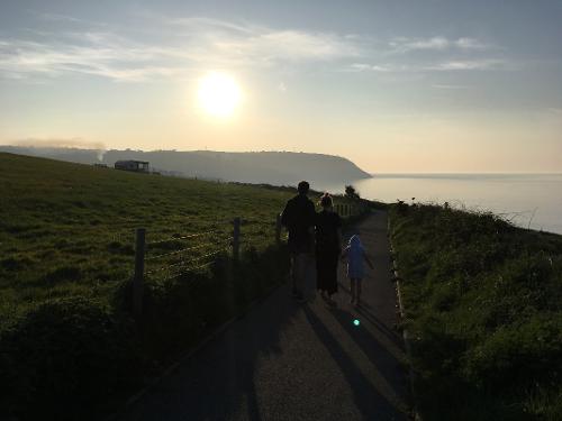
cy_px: 210
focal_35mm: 29
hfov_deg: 61.7
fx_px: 471
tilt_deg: -5.9
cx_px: 281
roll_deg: +0.3
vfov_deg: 48.2
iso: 25
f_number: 2.2
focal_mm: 4.15
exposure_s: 1/4274
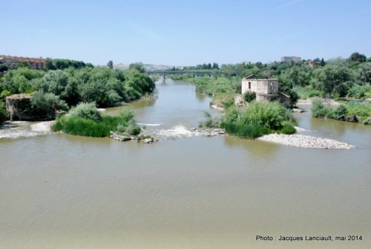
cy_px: 124
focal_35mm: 36
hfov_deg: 53.1
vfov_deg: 37.0
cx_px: 186
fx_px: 372
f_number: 14
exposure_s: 1/800
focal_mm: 24
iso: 1600
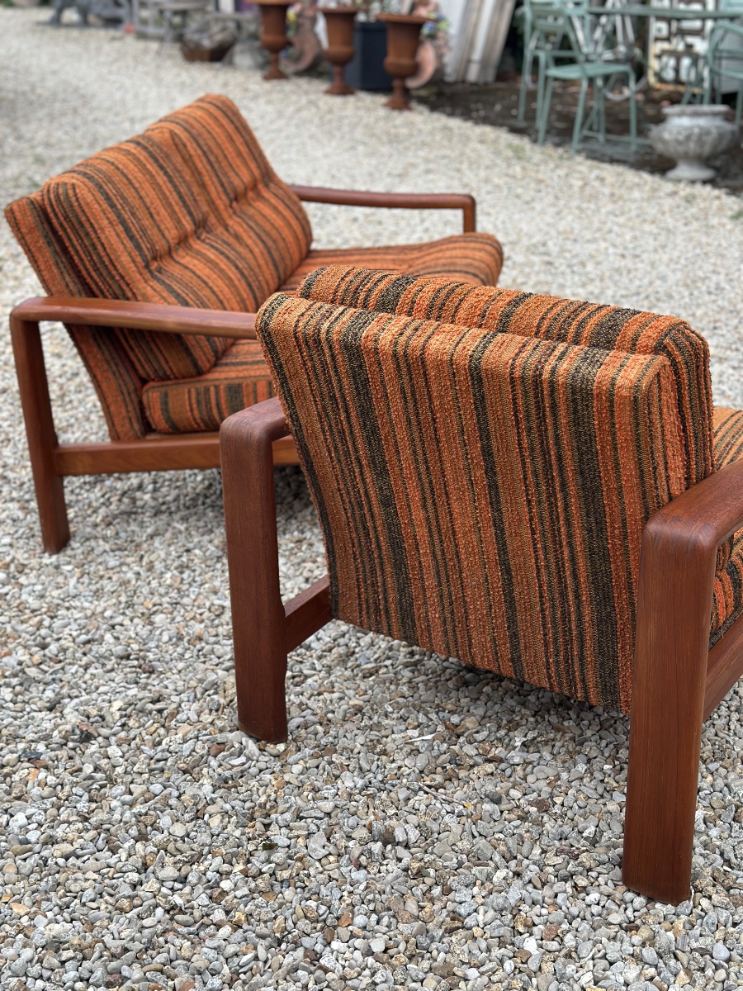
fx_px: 1374
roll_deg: +1.2
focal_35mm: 48
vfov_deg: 39.7
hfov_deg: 30.3
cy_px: 496
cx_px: 372
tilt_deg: -21.5
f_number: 1.78
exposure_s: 1/529
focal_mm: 6.86
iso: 80
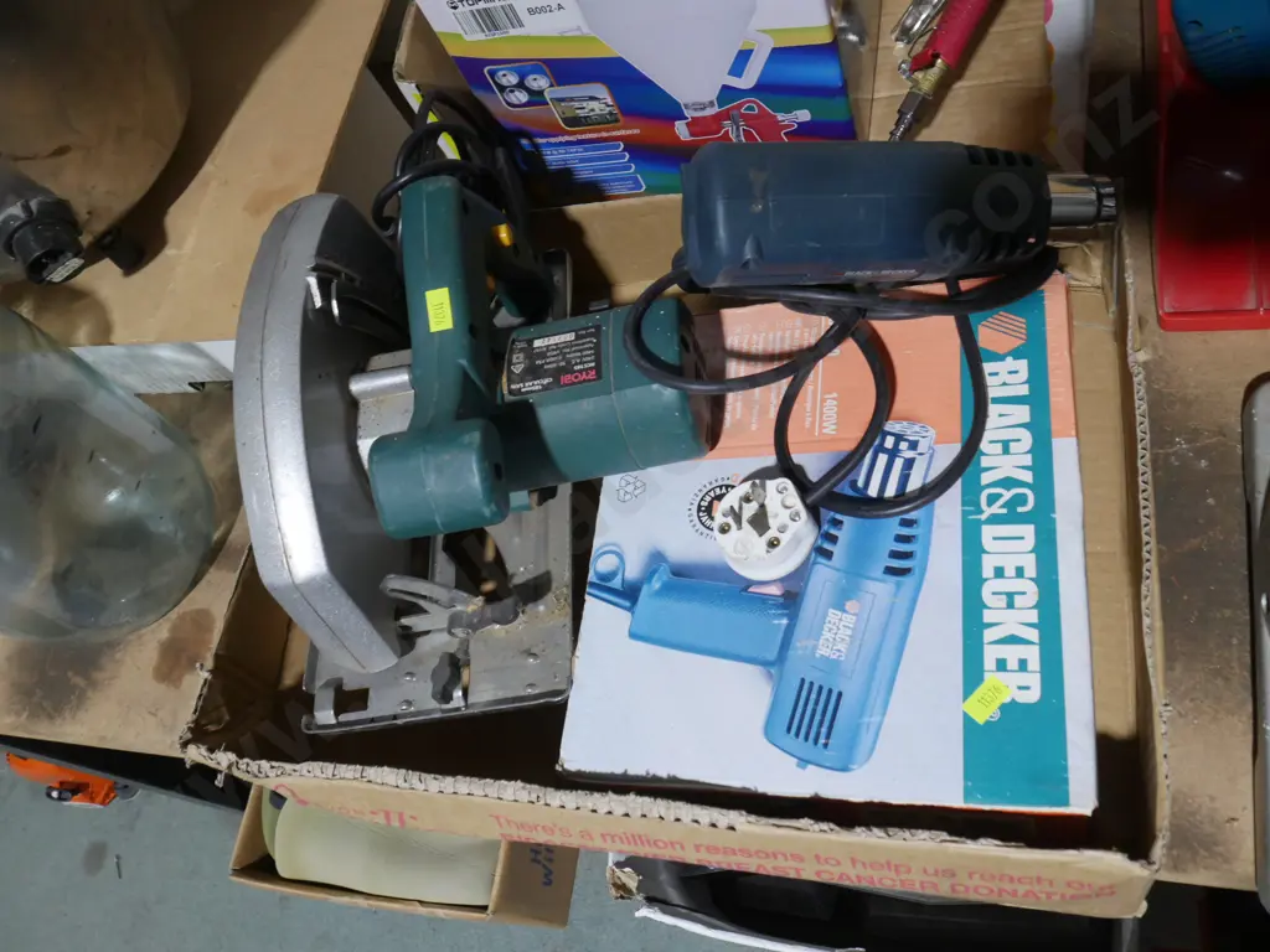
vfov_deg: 49.7
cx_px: 635
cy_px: 476
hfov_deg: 63.4
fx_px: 1027
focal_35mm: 28
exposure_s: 1/60
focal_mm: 14
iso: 1250
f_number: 7.1
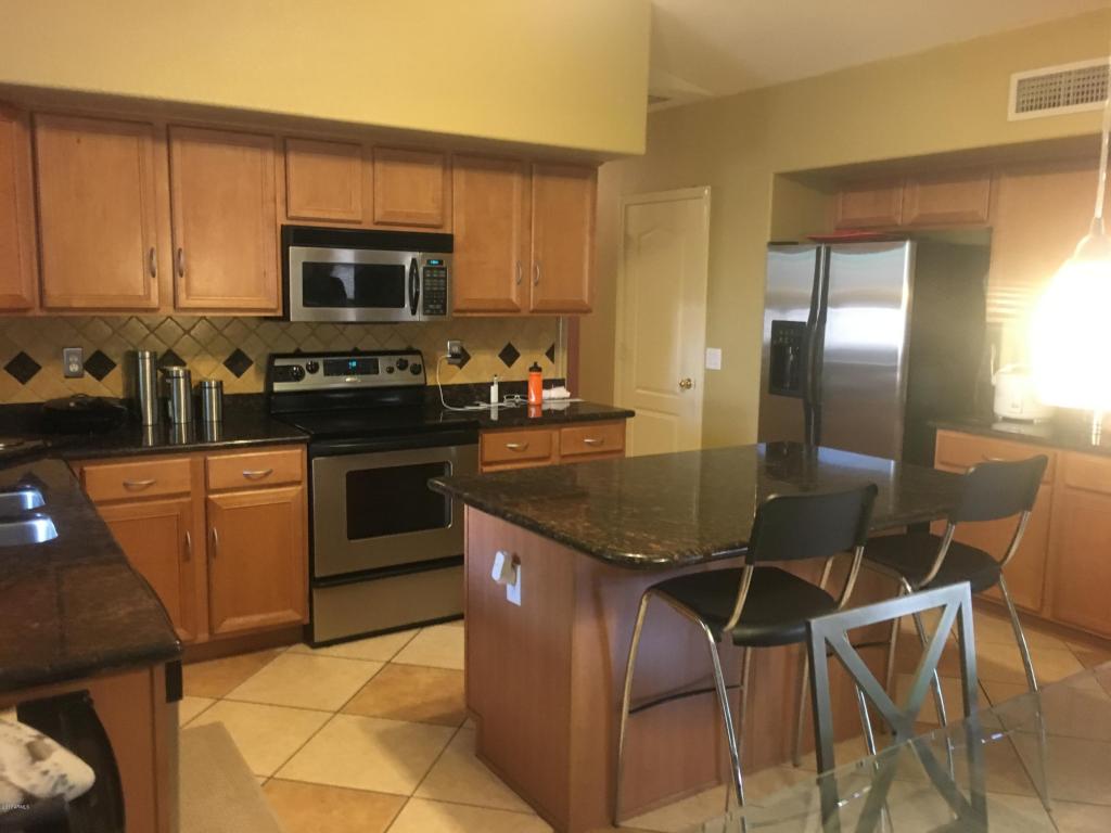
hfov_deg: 61.7
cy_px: 416
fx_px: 931
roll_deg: -1.2
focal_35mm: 29
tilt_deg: -6.4
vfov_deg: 48.2
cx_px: 556
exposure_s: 1/15
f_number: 2.2
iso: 200
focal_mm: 4.15
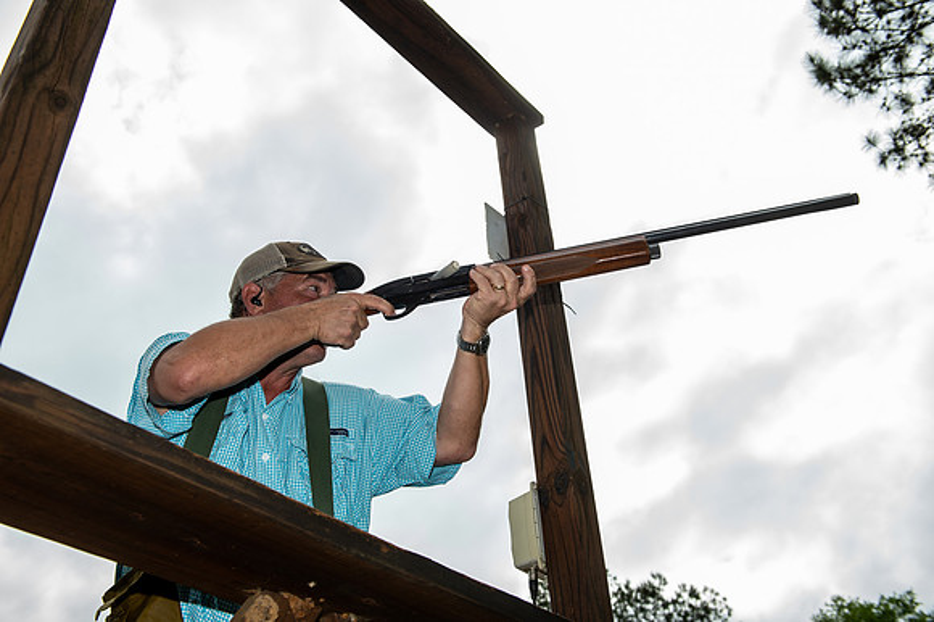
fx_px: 908
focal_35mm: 35
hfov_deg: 54.5
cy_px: 311
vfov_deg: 37.8
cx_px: 467
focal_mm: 35
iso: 125
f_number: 6.3
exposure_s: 1/320
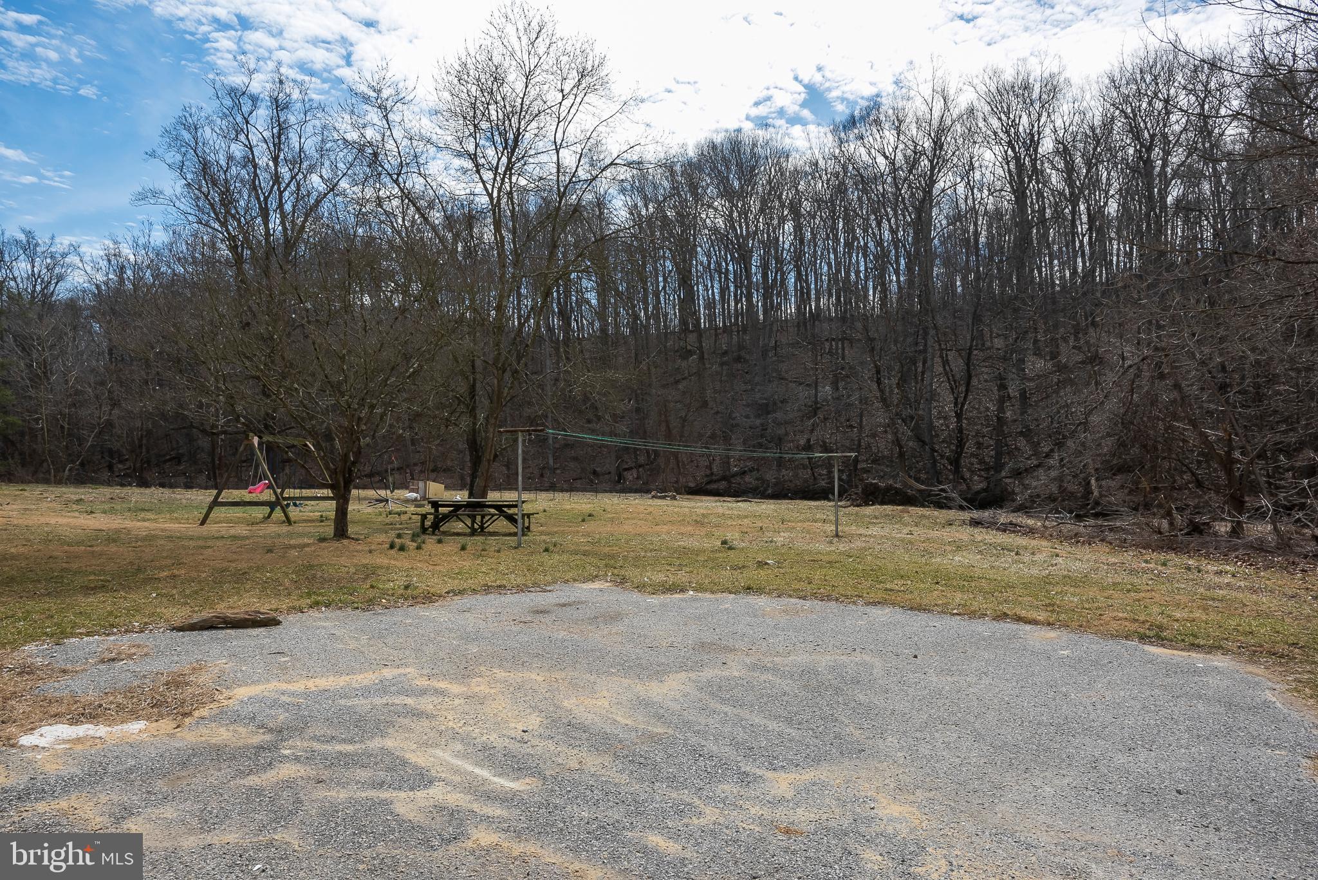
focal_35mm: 22
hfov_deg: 78.6
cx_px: 659
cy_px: 440
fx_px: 806
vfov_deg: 57.3
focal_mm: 22
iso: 320
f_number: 22
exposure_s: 1/125
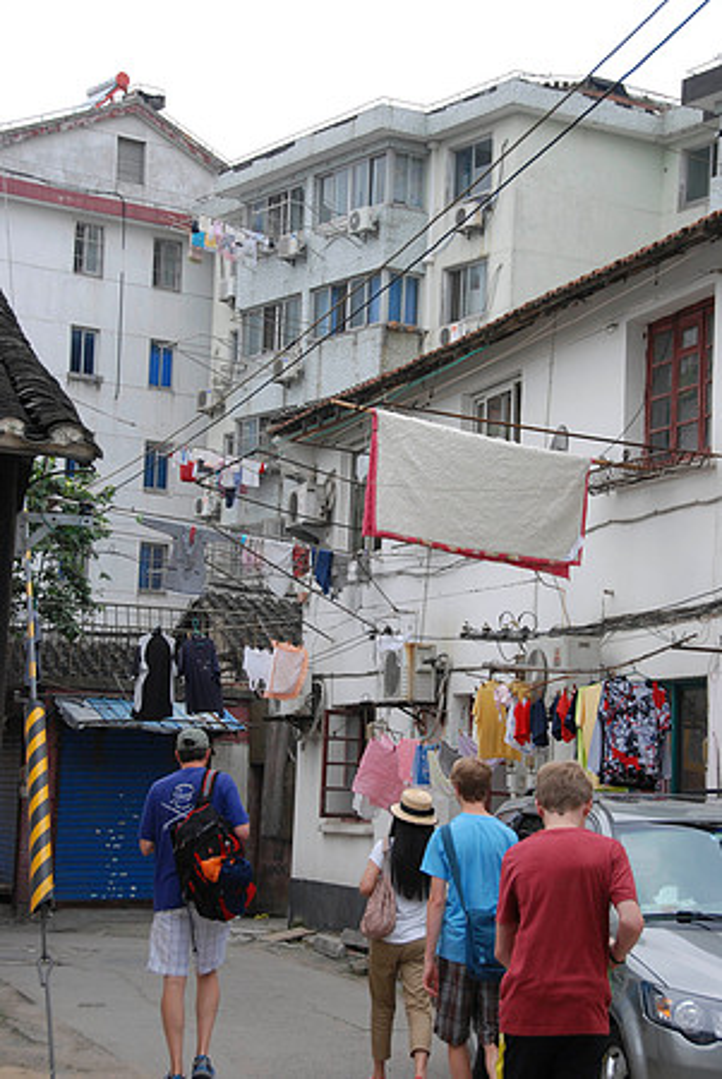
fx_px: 2251
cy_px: 540
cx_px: 361
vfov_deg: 27.0
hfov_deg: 18.2
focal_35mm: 75
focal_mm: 50
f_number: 7.1
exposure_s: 1/200
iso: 160
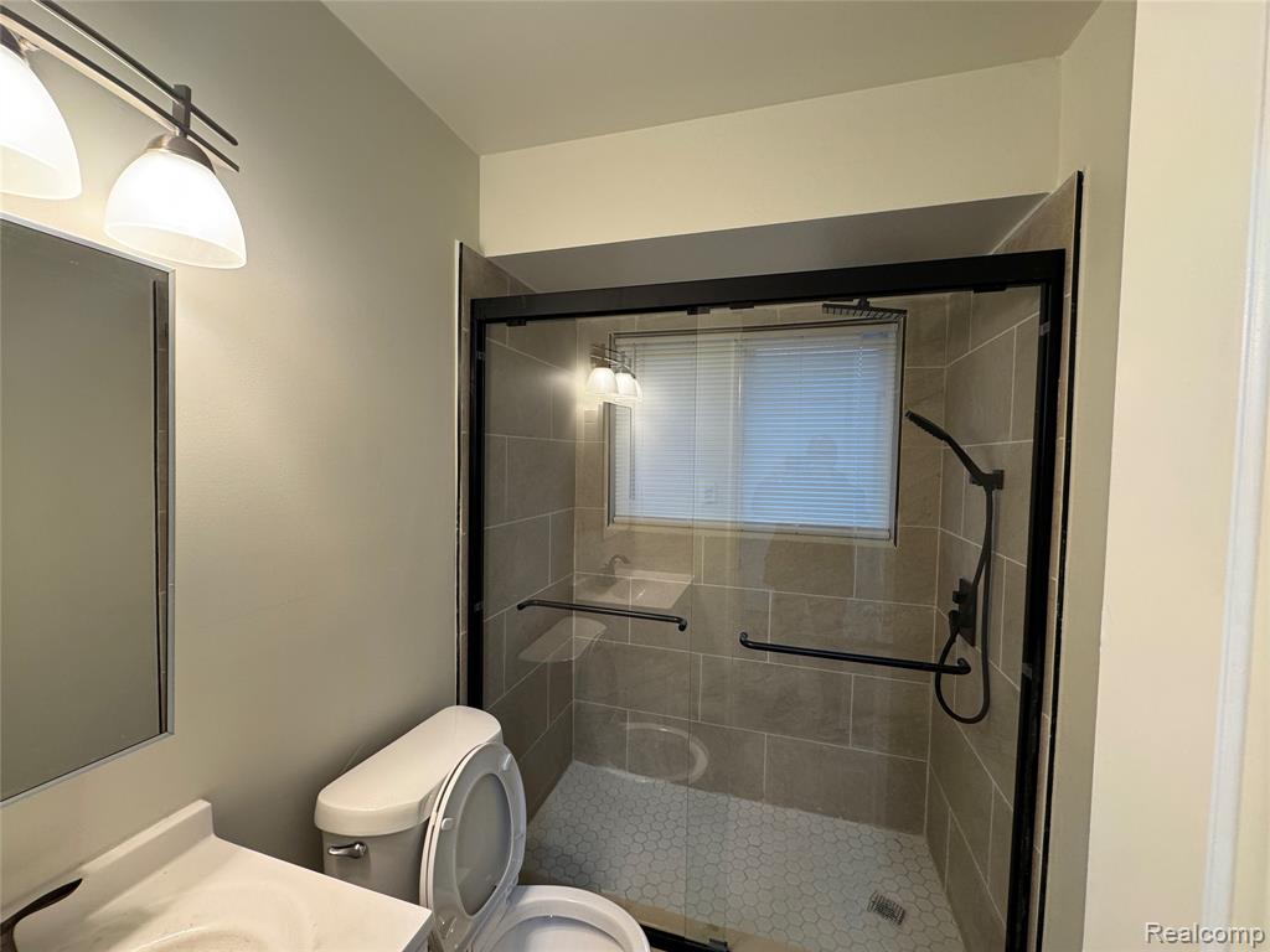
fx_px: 514
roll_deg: -0.9
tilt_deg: -3.4
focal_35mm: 14
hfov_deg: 102.1
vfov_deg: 85.7
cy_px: 476
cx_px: 635
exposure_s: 1/60
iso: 160
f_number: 2.2
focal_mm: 2.22
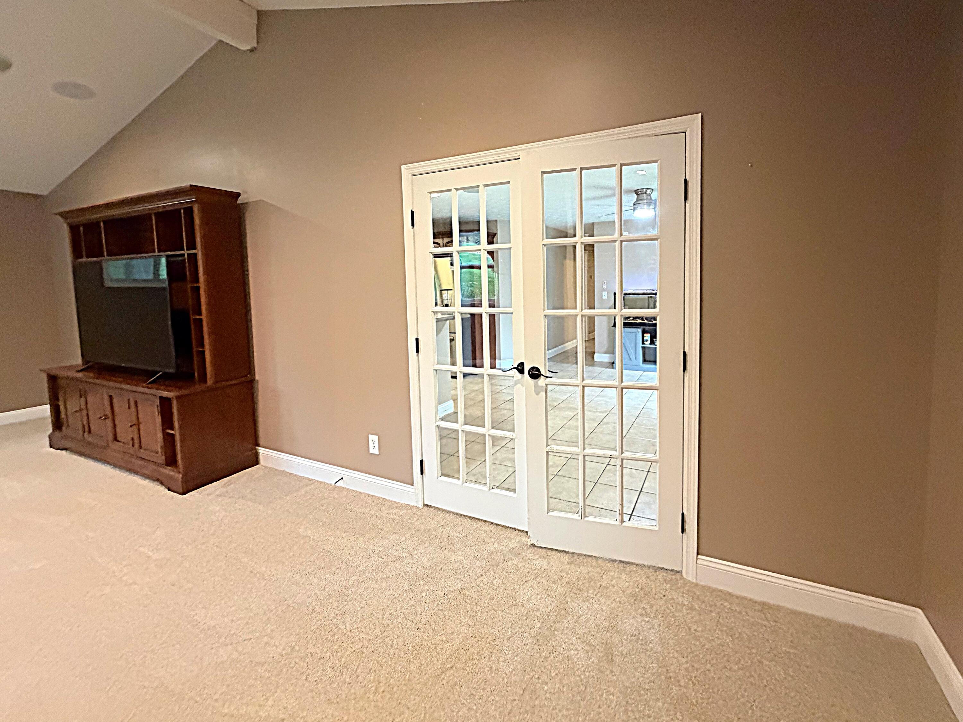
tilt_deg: -7.5
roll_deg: +3.3
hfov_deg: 102.1
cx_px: 482
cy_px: 361
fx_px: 389
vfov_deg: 85.7
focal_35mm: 14
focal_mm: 2.22
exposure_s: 1/60
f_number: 2.2
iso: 800
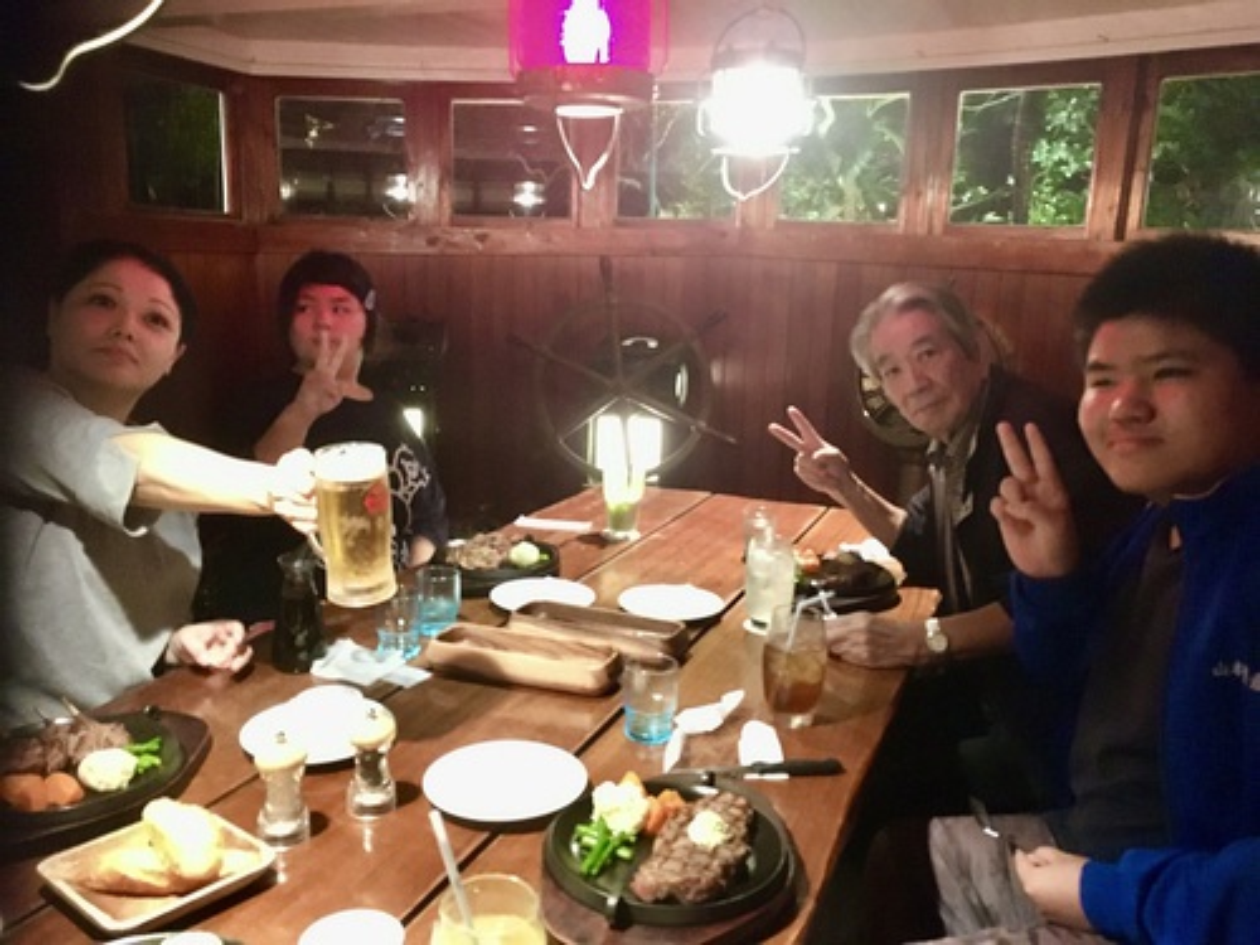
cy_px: 472
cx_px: 630
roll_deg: -1.4
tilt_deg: -11.5
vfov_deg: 48.2
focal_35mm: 29
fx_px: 1056
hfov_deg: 61.7
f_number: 2.2
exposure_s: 1/15
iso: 1250
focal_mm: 4.15
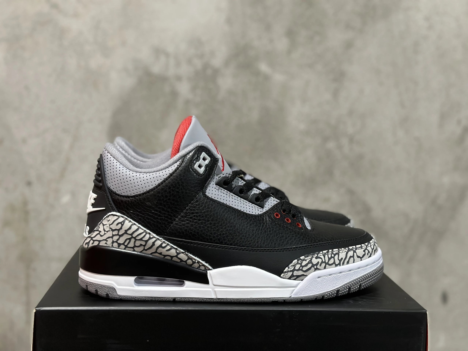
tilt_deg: -8.5
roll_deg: -1.3
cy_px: 176
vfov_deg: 30.3
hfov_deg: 39.7
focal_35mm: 48
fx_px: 649
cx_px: 234
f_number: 1.78
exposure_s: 1/33
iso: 400
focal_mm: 6.86
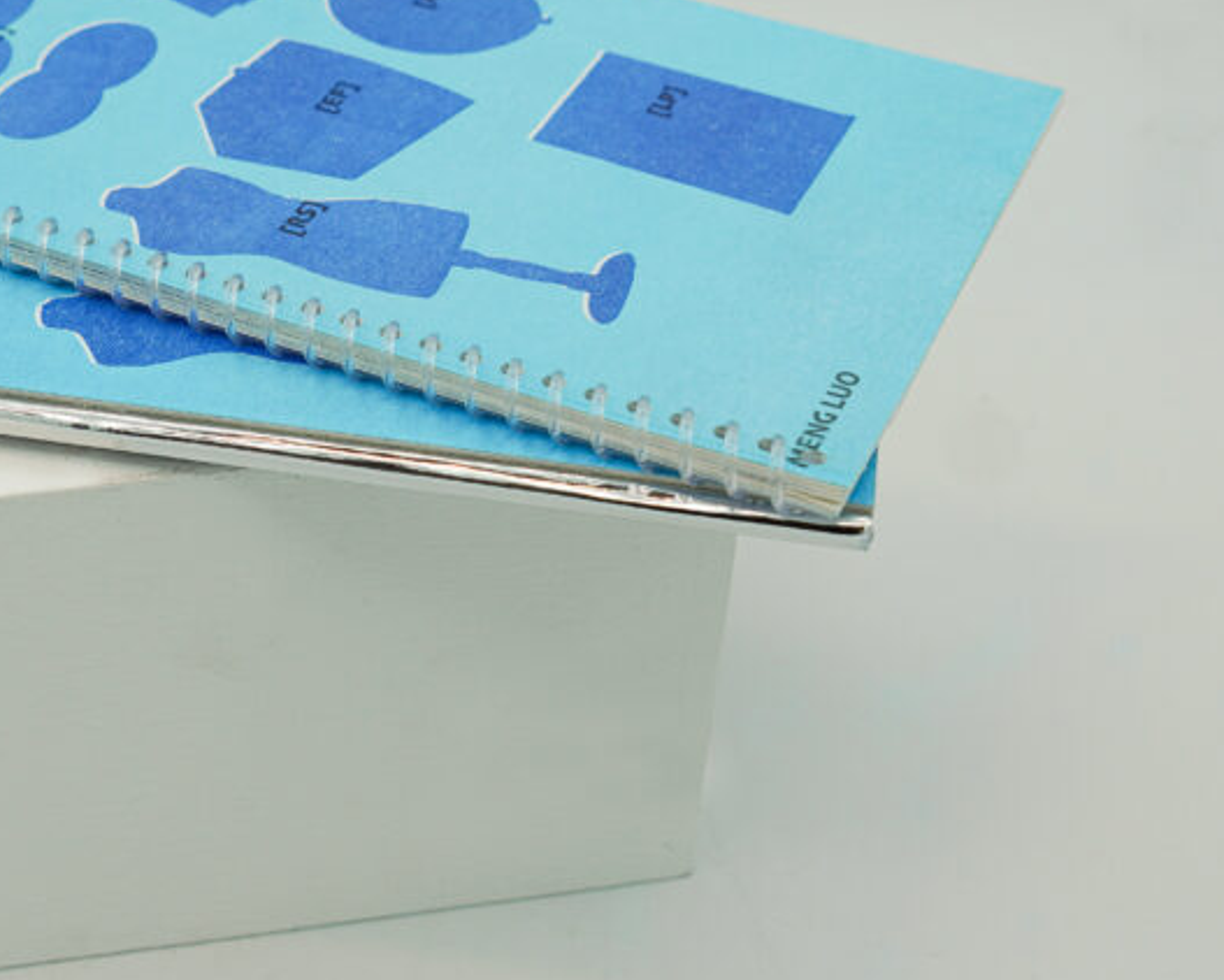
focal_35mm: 82
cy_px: 312
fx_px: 2972
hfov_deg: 22.9
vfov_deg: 18.7
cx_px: 195
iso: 100
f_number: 5
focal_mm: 30
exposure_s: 1/250
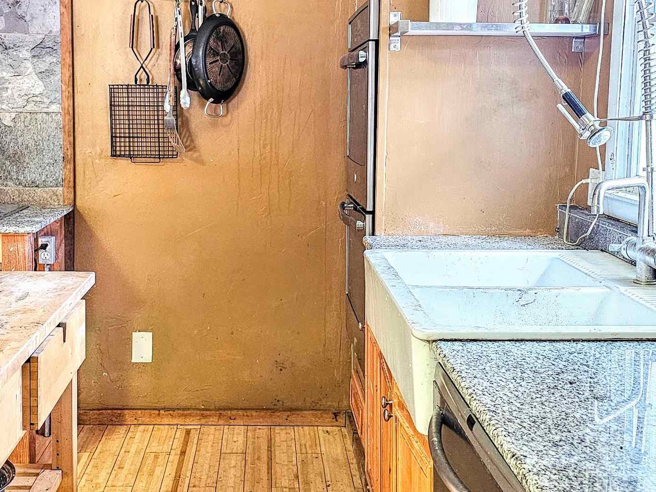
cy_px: 200
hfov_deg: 38.1
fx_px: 948
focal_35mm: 50
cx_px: 277
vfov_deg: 29.0
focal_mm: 6.3
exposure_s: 1/30
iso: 640
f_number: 1.7
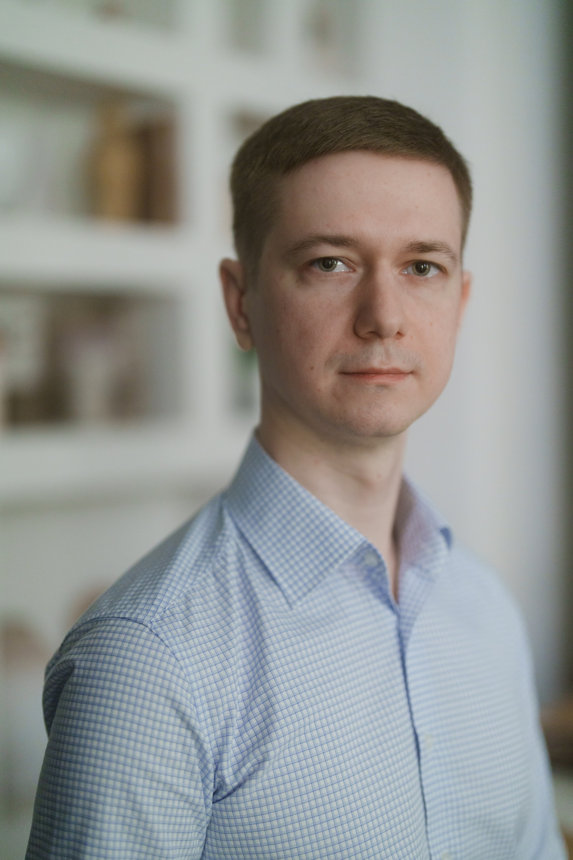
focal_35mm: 50
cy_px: 430
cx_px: 286
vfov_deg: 39.6
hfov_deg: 27.0
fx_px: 1194
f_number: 1.2
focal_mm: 50
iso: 1000
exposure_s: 1/160
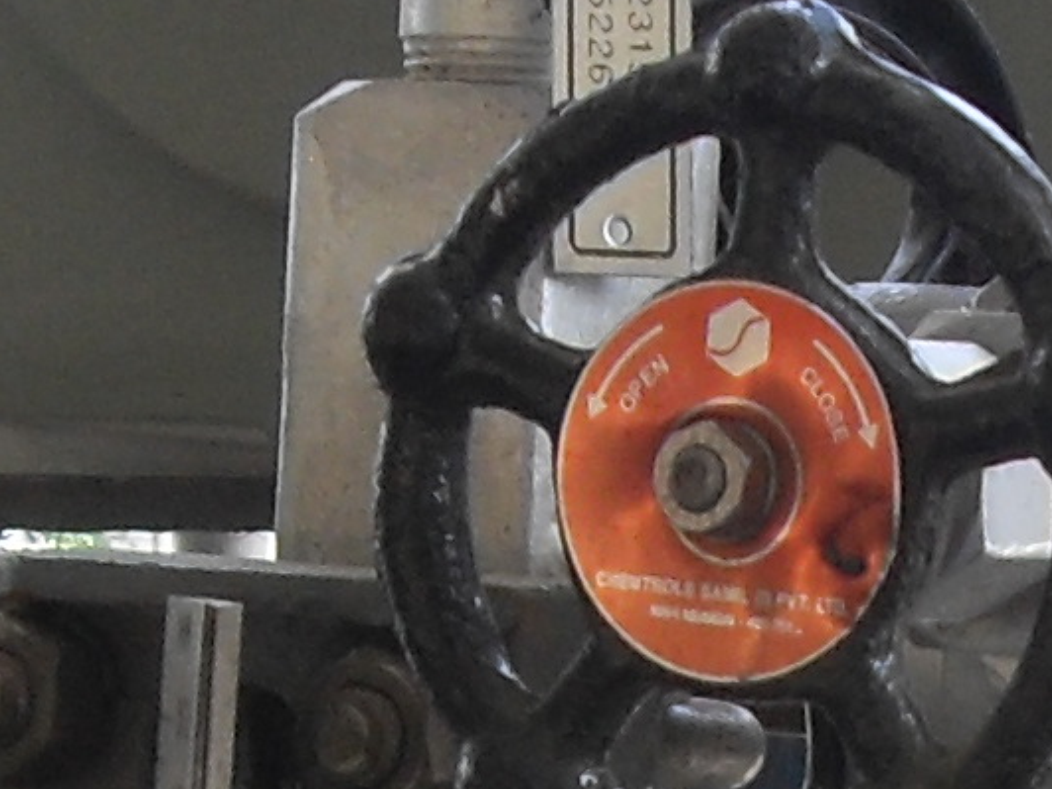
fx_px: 6899
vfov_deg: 6.4
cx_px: 979
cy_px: 1562
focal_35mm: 227
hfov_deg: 8.7
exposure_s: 1/125
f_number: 2.8
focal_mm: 6.3
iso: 80
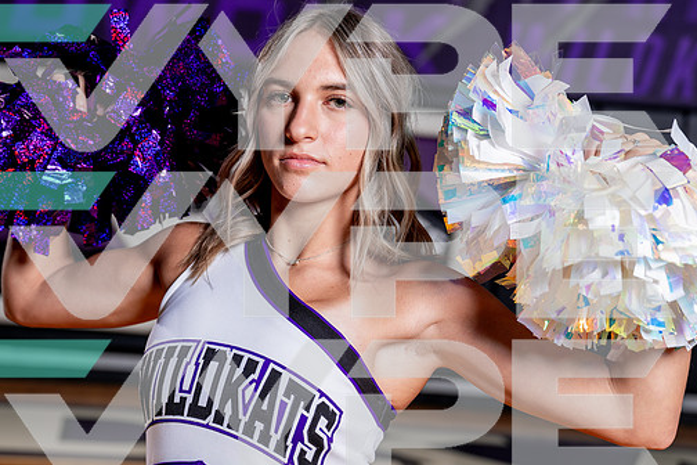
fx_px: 1452
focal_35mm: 75
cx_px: 324
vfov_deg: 18.2
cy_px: 246
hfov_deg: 27.0
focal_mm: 60
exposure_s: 1/250
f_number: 4
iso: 100
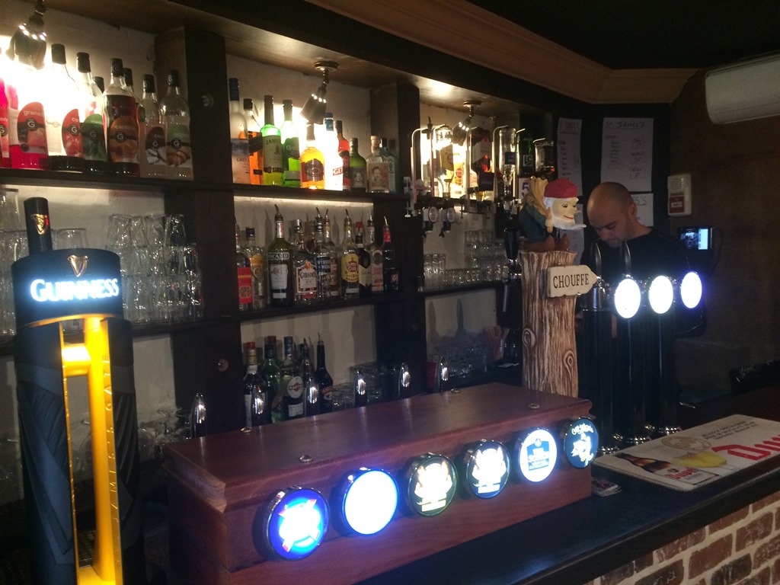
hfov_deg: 61.7
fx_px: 653
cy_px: 292
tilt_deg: -4.3
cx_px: 390
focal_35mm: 29
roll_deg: +0.7
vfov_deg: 48.2
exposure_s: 1/20
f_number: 2.2
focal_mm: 4.15
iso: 250
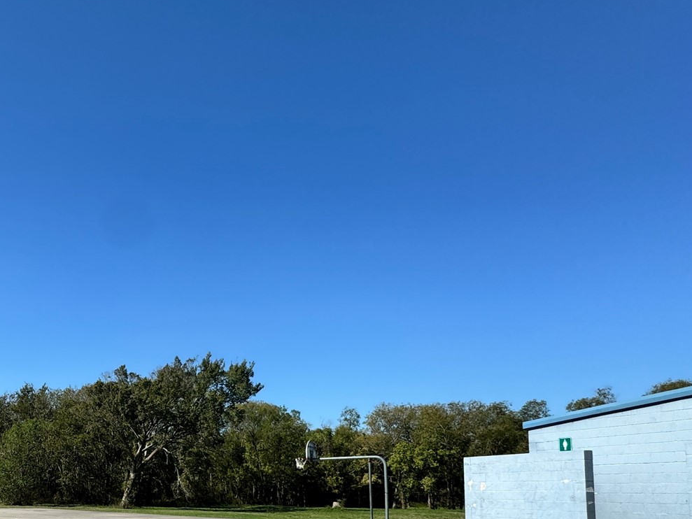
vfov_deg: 44.9
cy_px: 443
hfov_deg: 54.0
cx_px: 73
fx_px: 580
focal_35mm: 29
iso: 50
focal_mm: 2.22
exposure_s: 1/1880
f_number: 2.2
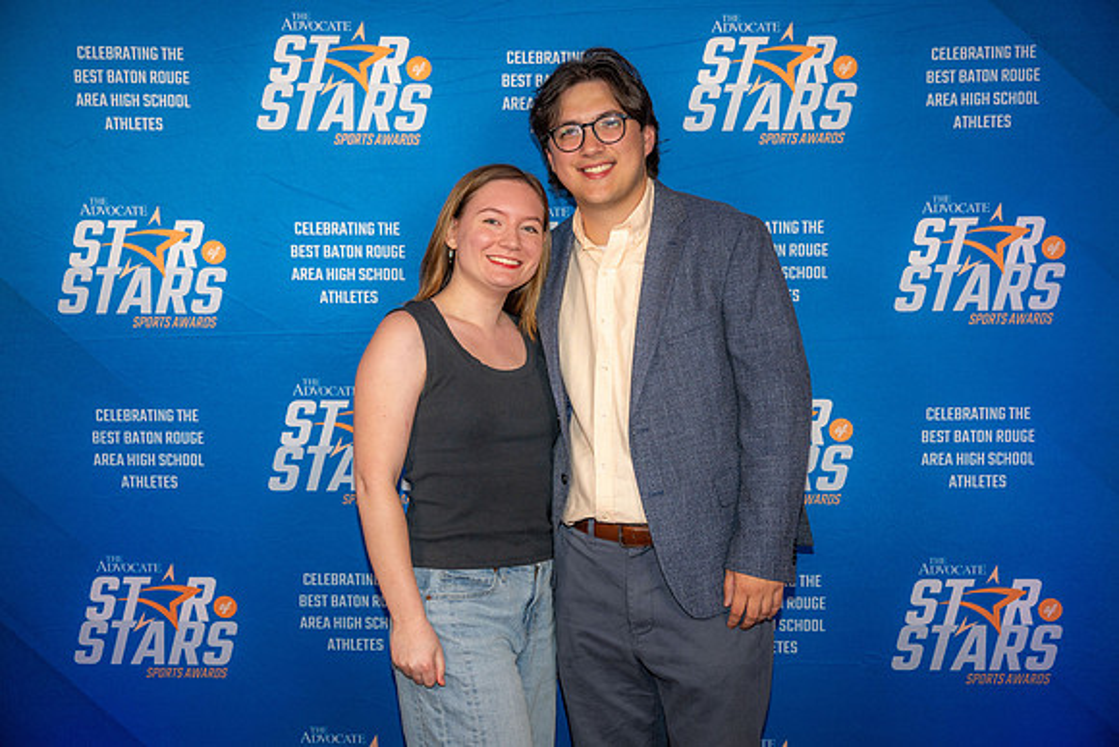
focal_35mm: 43
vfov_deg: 31.2
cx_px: 560
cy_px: 374
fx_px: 1337
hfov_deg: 45.4
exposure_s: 1/160
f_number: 3.5
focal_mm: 43
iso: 320
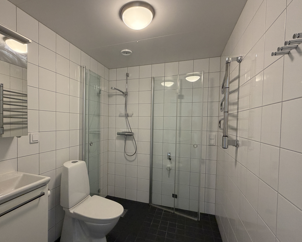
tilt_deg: -2.2
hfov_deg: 85.9
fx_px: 161
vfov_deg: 73.7
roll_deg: -0.4
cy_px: 128
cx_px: 130
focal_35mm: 18
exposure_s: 1/50
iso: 250
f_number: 2.2
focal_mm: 2.22
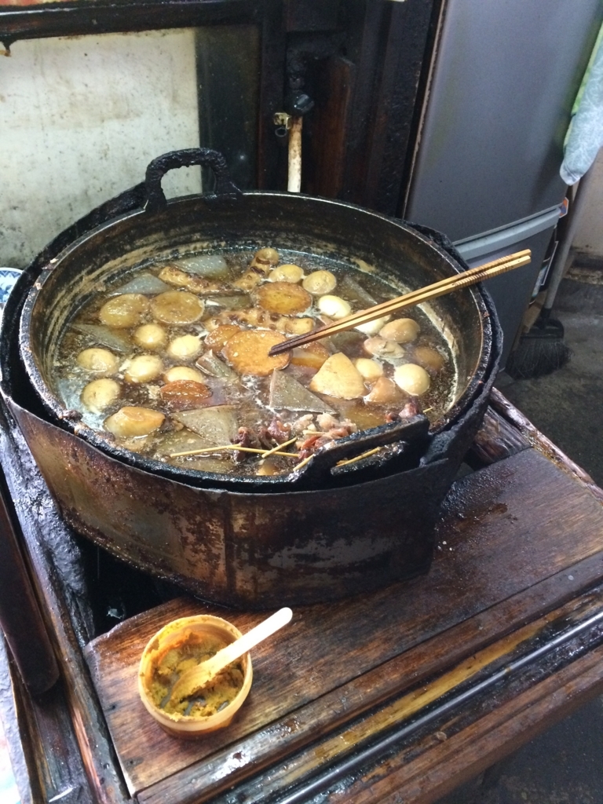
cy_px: 402
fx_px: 674
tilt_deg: -45.2
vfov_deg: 61.7
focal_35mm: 29
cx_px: 302
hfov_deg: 48.2
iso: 320
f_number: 2.2
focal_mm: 4.15
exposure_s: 1/20
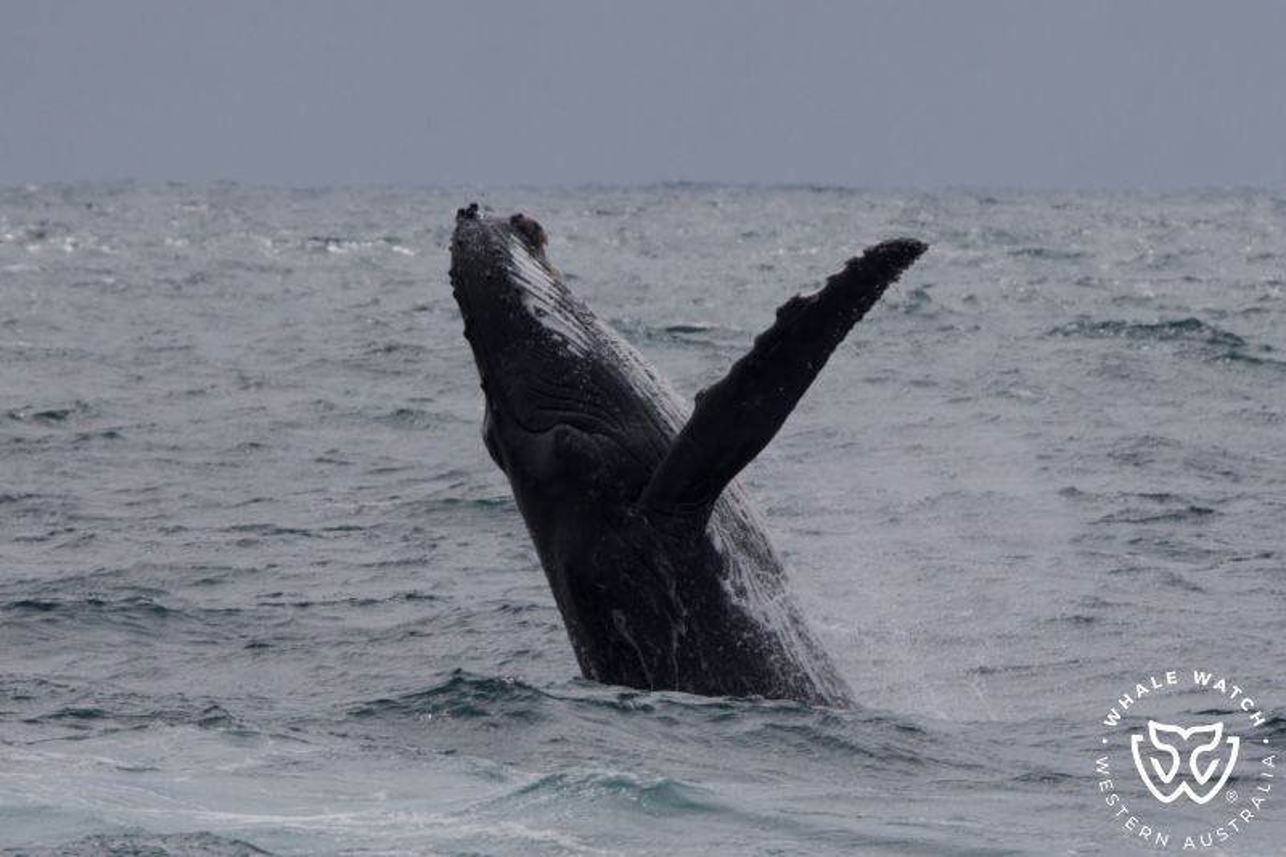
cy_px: 428
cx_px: 643
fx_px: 13035
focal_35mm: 365
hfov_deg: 5.6
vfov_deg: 3.8
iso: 320
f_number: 7.1
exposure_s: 1/3200
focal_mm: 365
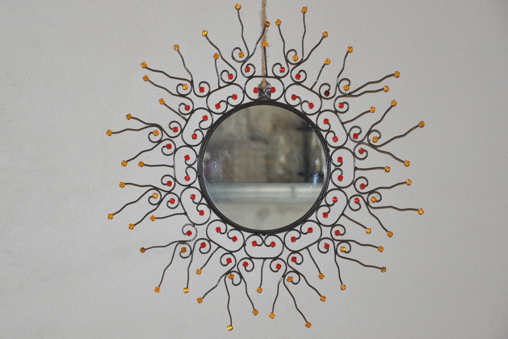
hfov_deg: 19.5
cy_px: 170
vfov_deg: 13.0
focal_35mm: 105
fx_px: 1482
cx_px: 254
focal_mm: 70
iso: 800
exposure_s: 1/60
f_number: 5.3
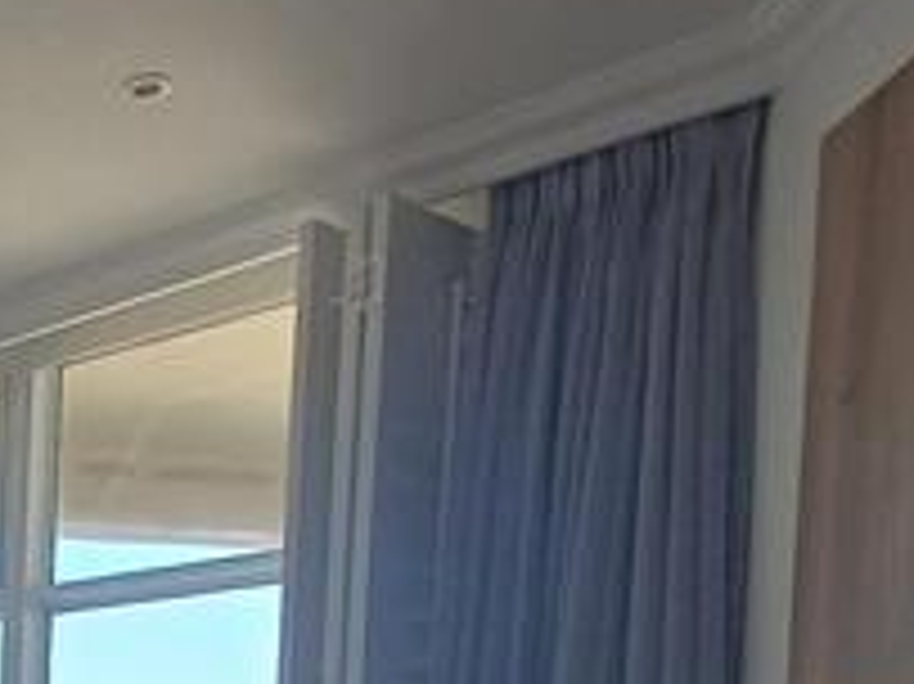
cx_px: -297
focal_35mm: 63
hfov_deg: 25.9
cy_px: 999
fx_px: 1662
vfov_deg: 20.3
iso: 40
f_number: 2.2
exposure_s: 1/180
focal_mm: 1.64
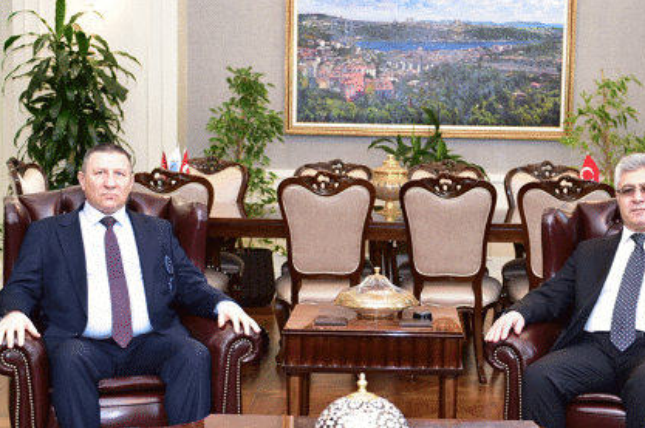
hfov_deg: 24.2
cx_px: 388
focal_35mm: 84
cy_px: 297
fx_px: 1503
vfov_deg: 16.2
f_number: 2.8
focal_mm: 48
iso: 800
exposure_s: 1/125
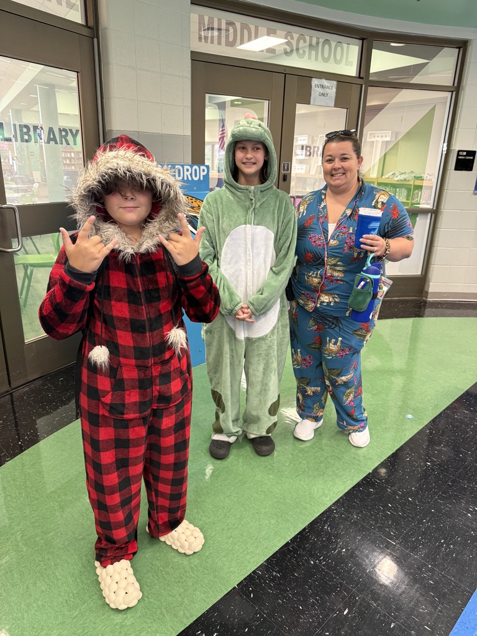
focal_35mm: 24
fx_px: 441
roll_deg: -1.7
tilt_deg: -19.3
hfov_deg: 56.8
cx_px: 238
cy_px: 318
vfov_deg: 71.6
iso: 320
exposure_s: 1/60
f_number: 1.78
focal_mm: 6.76
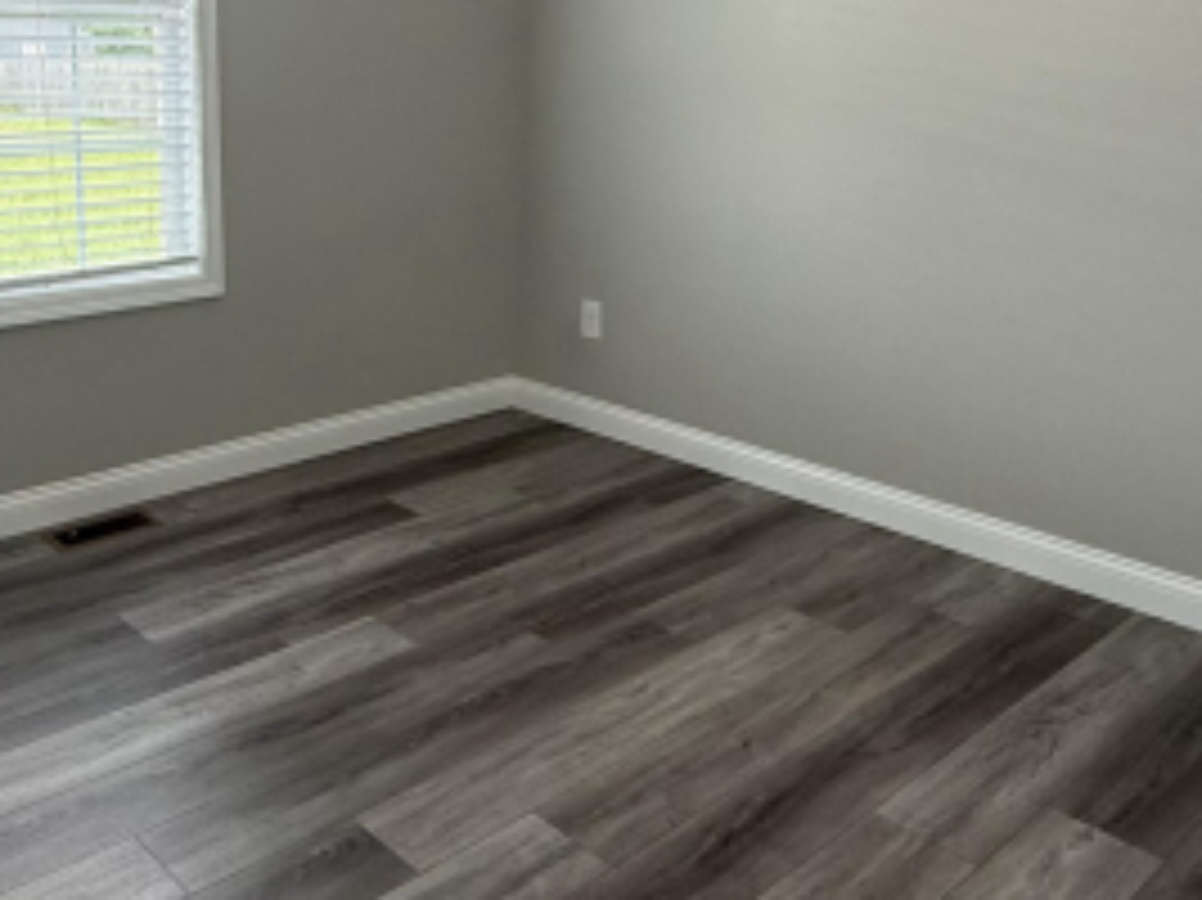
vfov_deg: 40.1
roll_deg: -0.7
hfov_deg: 51.9
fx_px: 1215
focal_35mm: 35
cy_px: 288
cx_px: 421
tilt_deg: -10.5
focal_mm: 2.22
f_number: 2.2
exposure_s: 1/120
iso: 200
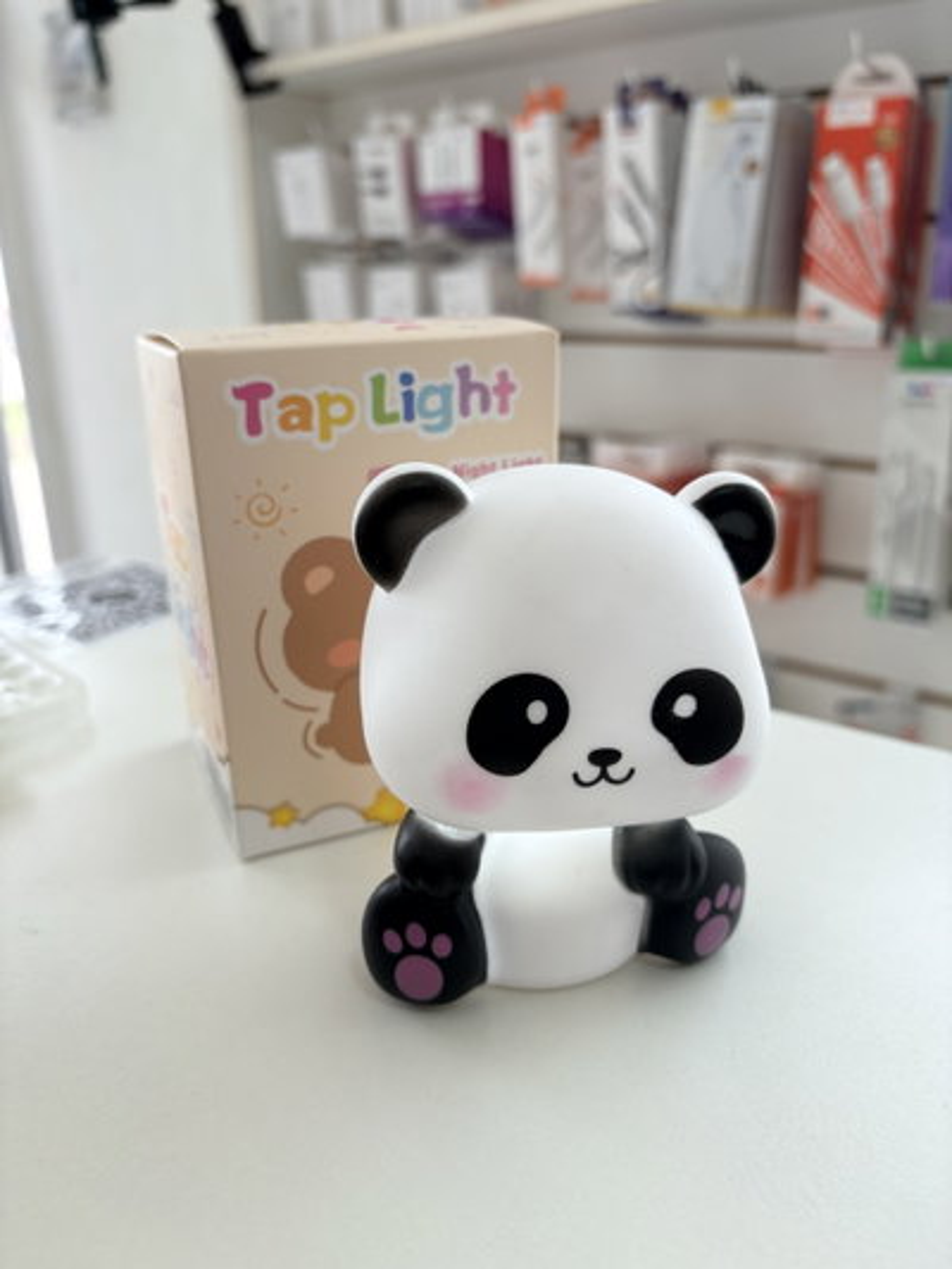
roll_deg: +1.4
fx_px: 953
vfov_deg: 67.3
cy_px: 634
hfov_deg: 53.1
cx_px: 476
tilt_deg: -19.3
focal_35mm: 26
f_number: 1.6
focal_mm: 5.96
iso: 50
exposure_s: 1/231
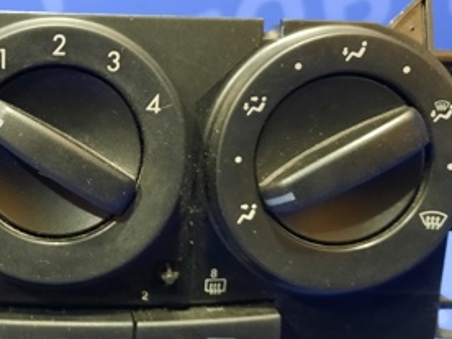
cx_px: 31
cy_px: 175
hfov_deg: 31.4
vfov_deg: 25.2
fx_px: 757
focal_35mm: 58
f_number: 2
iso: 640
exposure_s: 1/20
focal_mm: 4.6
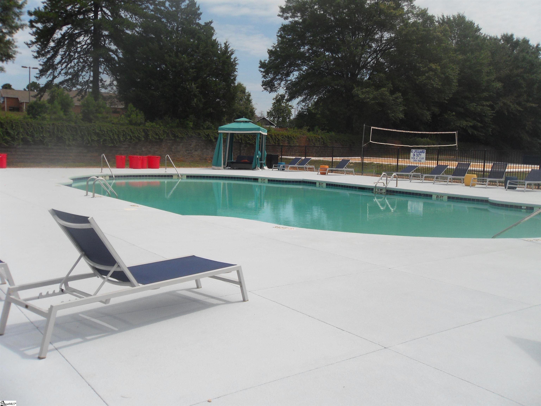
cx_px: 270
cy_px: 203
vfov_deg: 40.7
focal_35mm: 35
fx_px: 547
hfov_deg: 52.6
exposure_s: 1/500
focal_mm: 6.3
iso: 80
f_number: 8.2
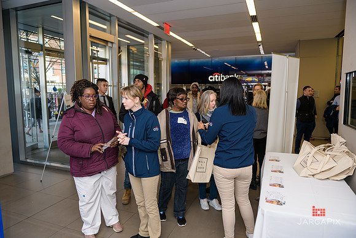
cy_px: 119
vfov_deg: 53.2
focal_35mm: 24
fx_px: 237
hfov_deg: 73.7
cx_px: 178
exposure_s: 1/125
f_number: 3.2
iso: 200
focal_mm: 24
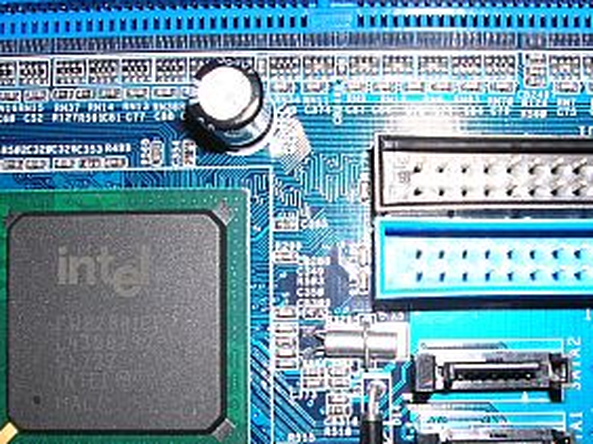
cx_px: 406
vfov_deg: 23.5
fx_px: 1061
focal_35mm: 62
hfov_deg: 30.9
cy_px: 297
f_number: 5.6
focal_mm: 5.8
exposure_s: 1/60.1
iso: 50
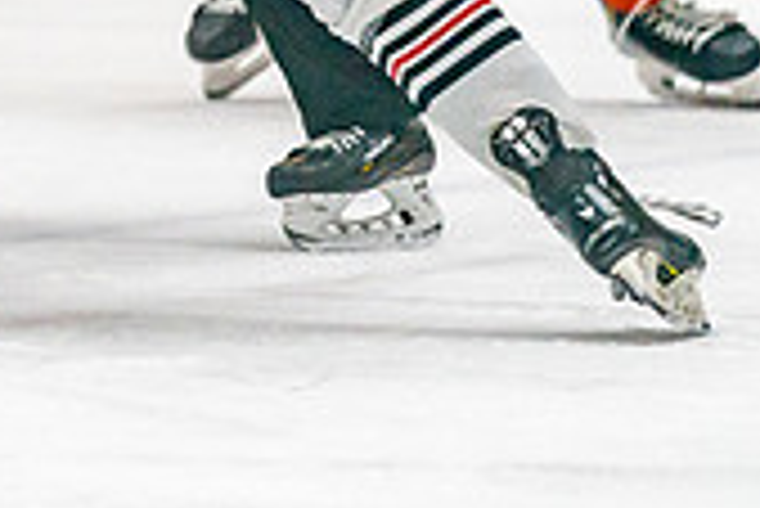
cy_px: -268
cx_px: -202
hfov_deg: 2.7
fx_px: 16248
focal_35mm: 769
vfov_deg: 1.8
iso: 3200
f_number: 2.8
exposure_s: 1/1250
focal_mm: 200
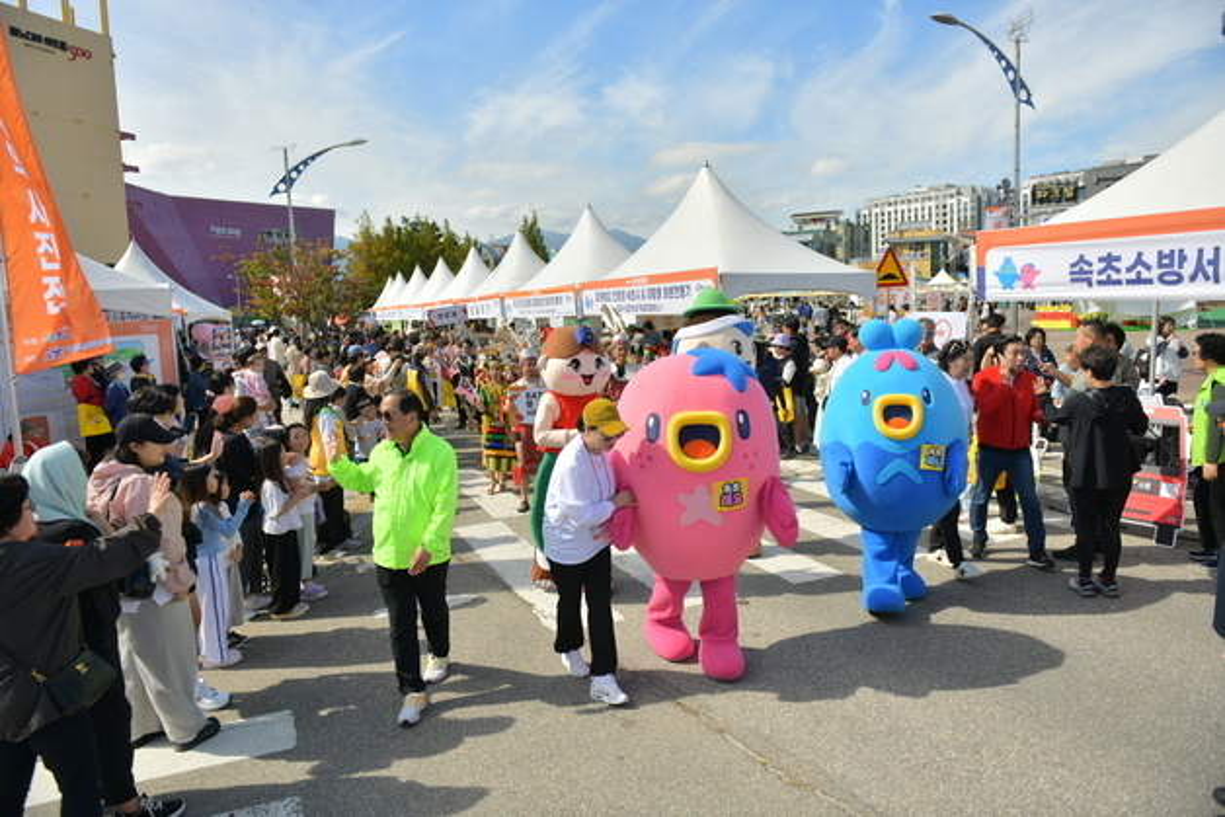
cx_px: 612
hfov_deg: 73.7
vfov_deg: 53.2
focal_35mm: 24
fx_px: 817
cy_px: 408
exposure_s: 1/2000
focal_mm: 24
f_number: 4
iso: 100
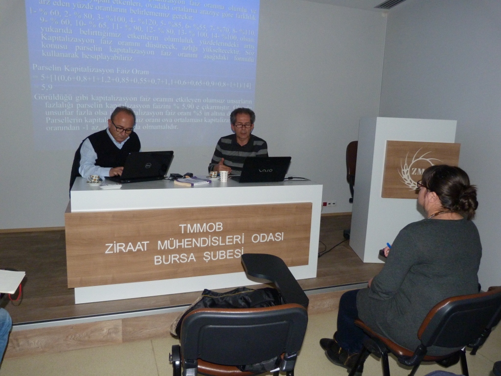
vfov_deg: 51.4
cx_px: 250
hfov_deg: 65.3
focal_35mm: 27
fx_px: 391
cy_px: 188
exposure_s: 1/60
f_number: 2.8
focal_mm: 4.8
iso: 250
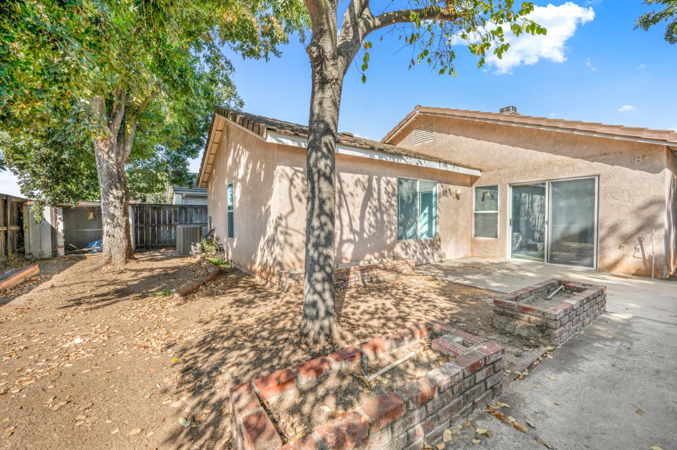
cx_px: 338
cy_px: 225
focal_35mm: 14
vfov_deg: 81.1
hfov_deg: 104.3
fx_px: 263
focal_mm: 14
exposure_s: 1/250
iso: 400
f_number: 8
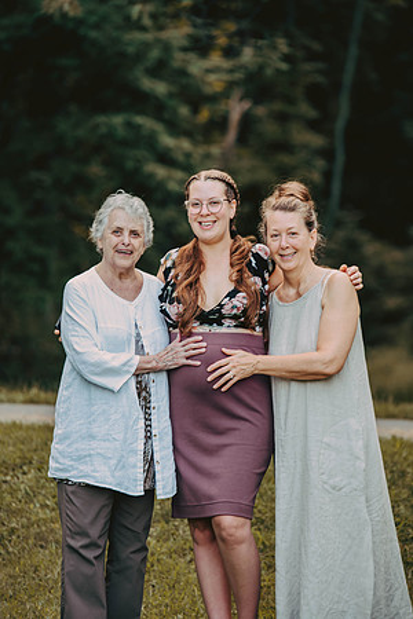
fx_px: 3097
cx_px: 206
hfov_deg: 7.6
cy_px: 310
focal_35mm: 180
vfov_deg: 11.4
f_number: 3.5
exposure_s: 1/125
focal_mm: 180
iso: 250
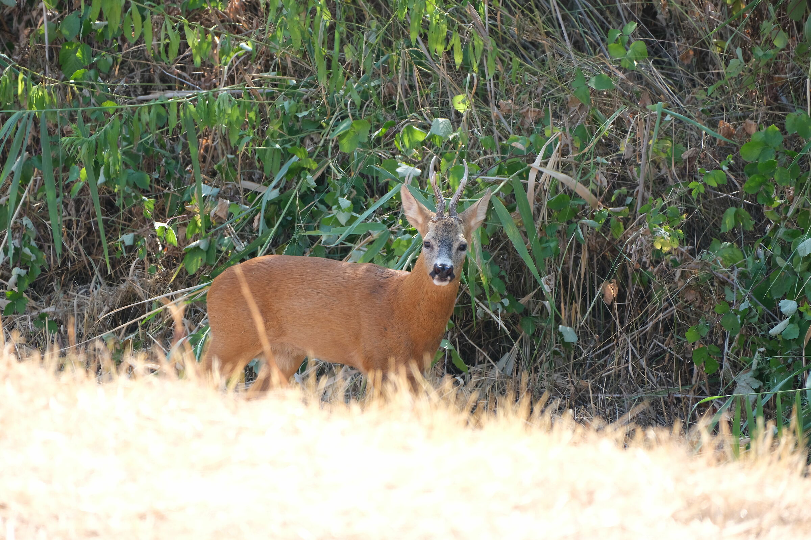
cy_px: 270
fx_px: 10137
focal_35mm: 450
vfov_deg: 3.1
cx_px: 406
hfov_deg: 4.6
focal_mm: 300
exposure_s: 1/110
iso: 200
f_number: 5.6
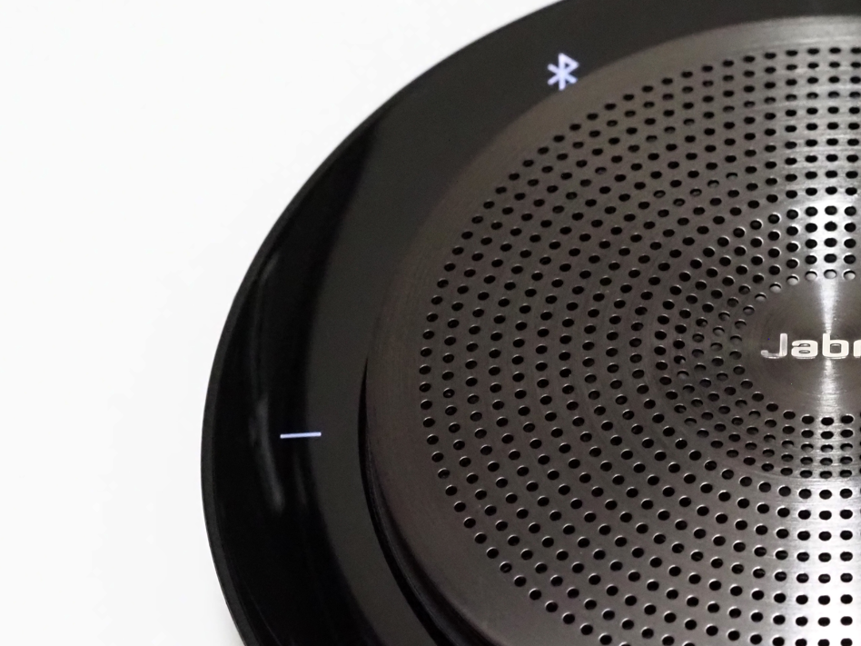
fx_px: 6044
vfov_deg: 6.1
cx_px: 841
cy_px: 476
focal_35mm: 243
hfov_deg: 8.1
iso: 6400
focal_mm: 60
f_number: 5.6
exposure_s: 1/60
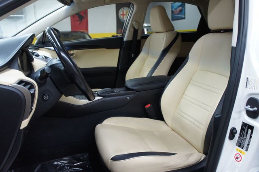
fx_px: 194
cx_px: 130
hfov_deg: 67.4
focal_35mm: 27
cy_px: 86
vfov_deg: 47.9
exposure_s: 1/30
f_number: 3.5
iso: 800
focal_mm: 18
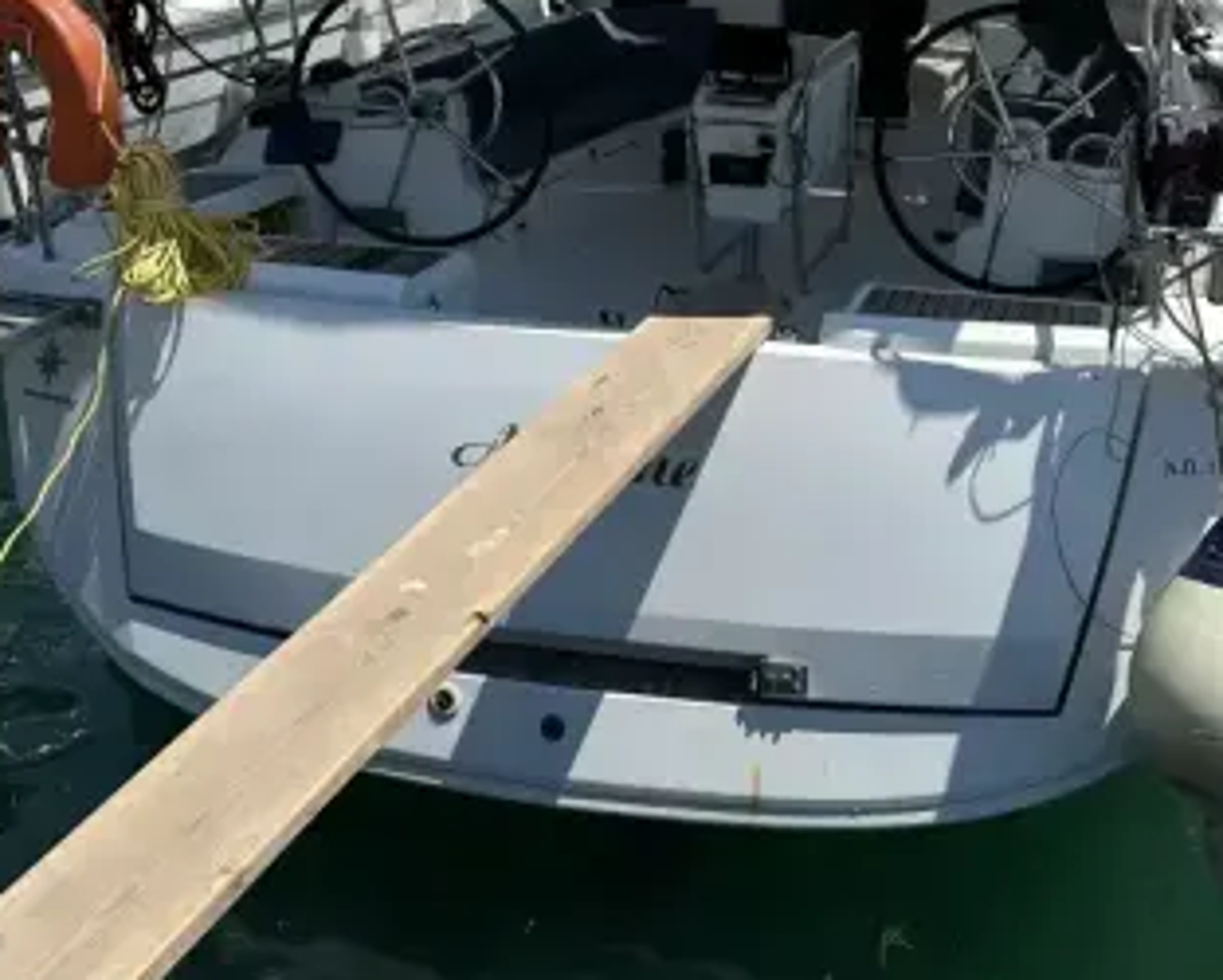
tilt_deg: -12.8
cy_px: 184
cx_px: 870
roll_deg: -0.9
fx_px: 1630
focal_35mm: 45
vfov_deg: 32.5
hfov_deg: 40.3
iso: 80
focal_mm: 6.86
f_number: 1.78
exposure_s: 1/6623
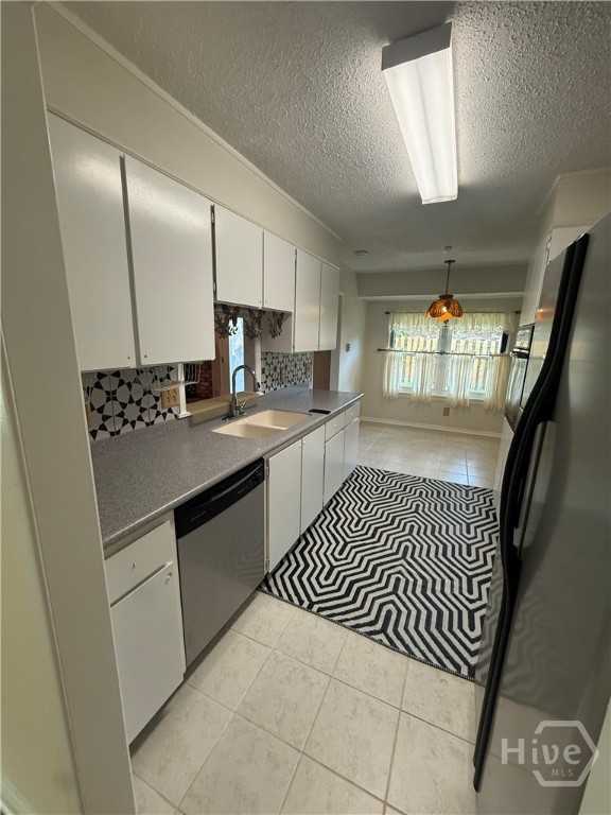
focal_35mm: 14
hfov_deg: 85.7
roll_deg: -1.2
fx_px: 329
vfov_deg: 102.1
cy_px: 408
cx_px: 306
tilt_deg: -12.3
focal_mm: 2.22
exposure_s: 1/120
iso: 250
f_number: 2.2
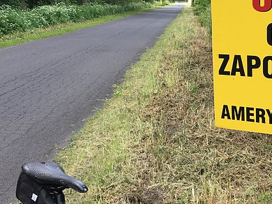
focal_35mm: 67
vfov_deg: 21.7
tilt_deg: -16.7
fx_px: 526
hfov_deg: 28.4
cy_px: 151
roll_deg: -0.1
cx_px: 214
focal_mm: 4.15
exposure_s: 1/192
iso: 25
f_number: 2.2
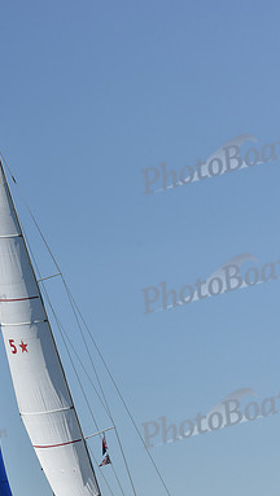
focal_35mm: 111
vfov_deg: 19.2
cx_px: 75
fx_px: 1462
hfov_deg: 10.9
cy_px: 366
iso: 250
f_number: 10
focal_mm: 70
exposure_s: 1/1250
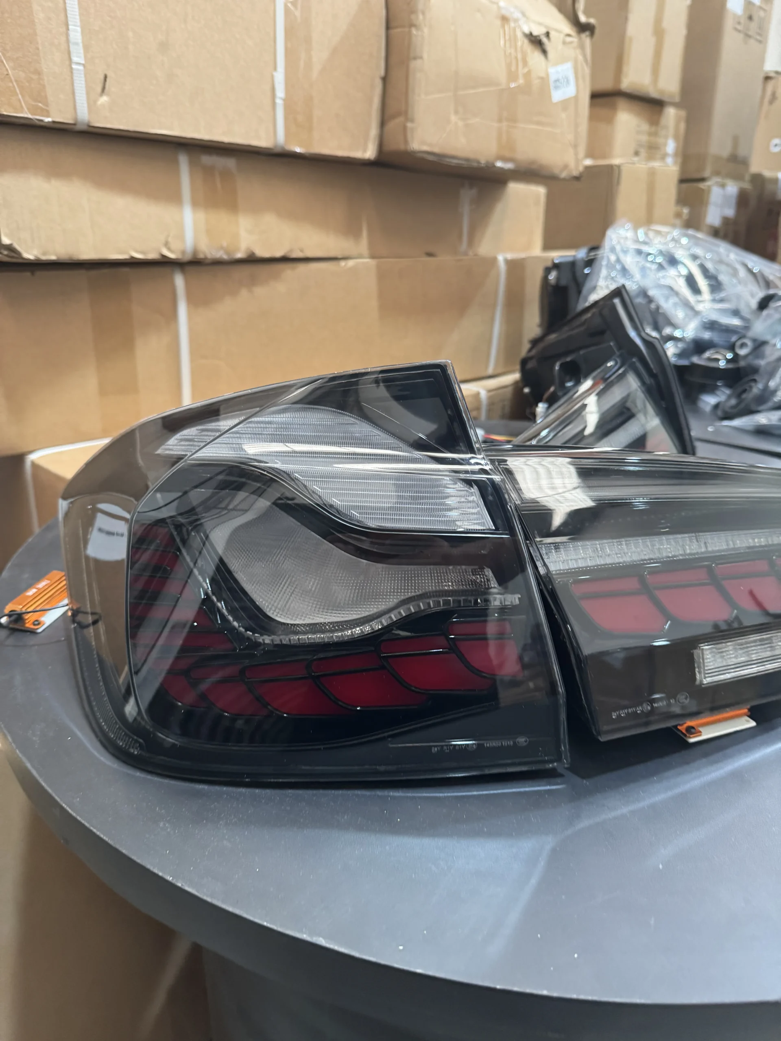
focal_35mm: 24
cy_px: 520
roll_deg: -0.5
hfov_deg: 56.8
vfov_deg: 71.6
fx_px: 722
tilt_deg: -23.0
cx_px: 390
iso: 250
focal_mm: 6.8
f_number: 1.8
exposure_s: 1/60
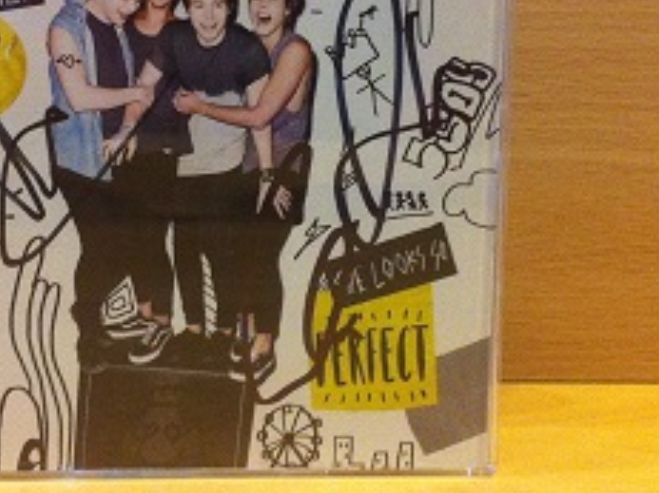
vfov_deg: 19.3
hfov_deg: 25.6
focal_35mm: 76
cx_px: 265
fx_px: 1446
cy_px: 158
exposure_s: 1/15
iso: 250
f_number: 2.8
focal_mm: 3.85
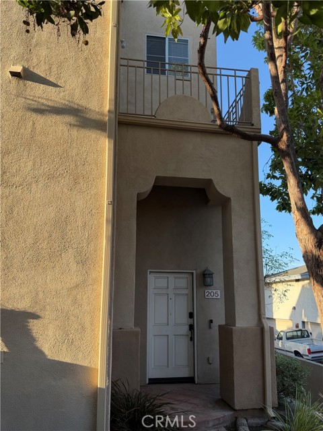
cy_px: 216
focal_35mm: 24
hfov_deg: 56.8
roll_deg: +0.1
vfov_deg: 71.6
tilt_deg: +14.5
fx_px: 299
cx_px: 162
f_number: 1.78
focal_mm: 6.76
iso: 100
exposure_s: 1/1032
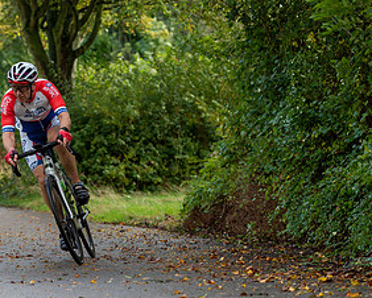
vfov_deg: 9.3
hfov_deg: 11.5
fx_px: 1829
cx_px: 24
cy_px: 143
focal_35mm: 166
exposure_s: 1/320
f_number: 3.2
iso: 200
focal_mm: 86
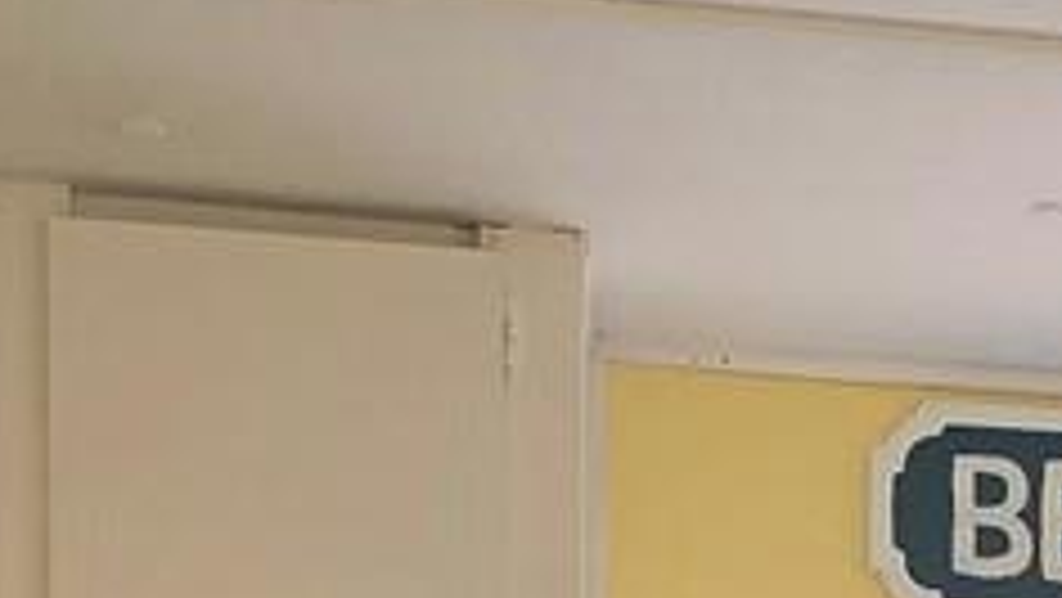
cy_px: 2091
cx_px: 1490
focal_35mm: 170
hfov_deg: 12.2
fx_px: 4789
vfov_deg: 6.3
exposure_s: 1/60.2
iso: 50
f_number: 1.7
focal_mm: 6.3
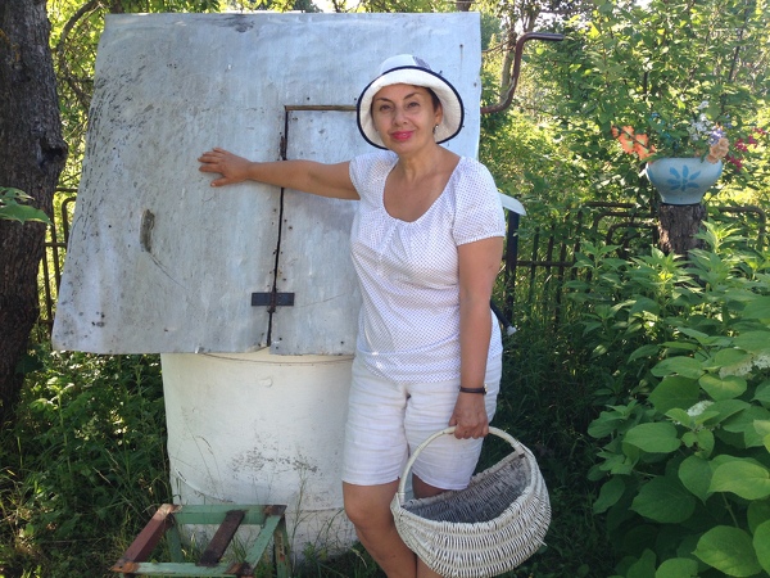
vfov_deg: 42.9
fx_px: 734
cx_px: 385
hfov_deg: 55.4
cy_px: 289
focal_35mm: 33
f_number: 2.4
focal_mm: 4.12
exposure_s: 1/242
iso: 50
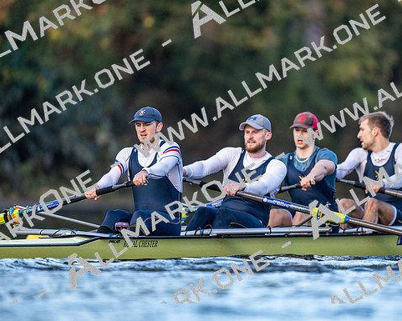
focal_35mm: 679
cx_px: 237
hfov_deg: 2.8
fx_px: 8080
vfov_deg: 2.3
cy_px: 160
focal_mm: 600
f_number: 4
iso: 2200
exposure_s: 1/2500
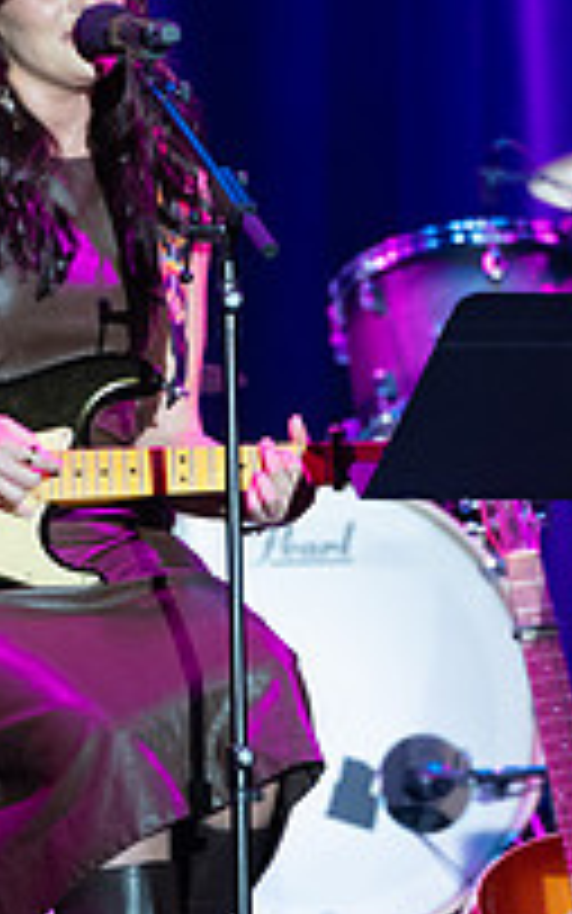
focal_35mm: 624
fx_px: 15553
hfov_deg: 2.1
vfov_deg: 3.4
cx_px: 541
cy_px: 467
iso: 2000
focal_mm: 180
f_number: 2.8
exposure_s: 1/200
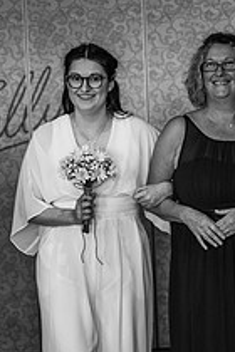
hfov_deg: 9.1
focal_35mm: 150
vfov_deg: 13.6
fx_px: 1469
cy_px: 278
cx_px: 132
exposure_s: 1/200
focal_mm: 70
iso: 1000
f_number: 2.8
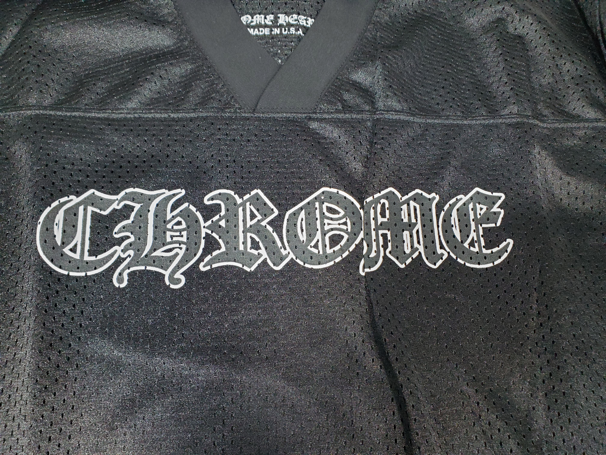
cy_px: 228
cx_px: 303
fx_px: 455
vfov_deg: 53.1
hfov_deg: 67.3
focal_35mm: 26
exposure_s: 1/100
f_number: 2.4
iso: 250
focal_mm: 4.3
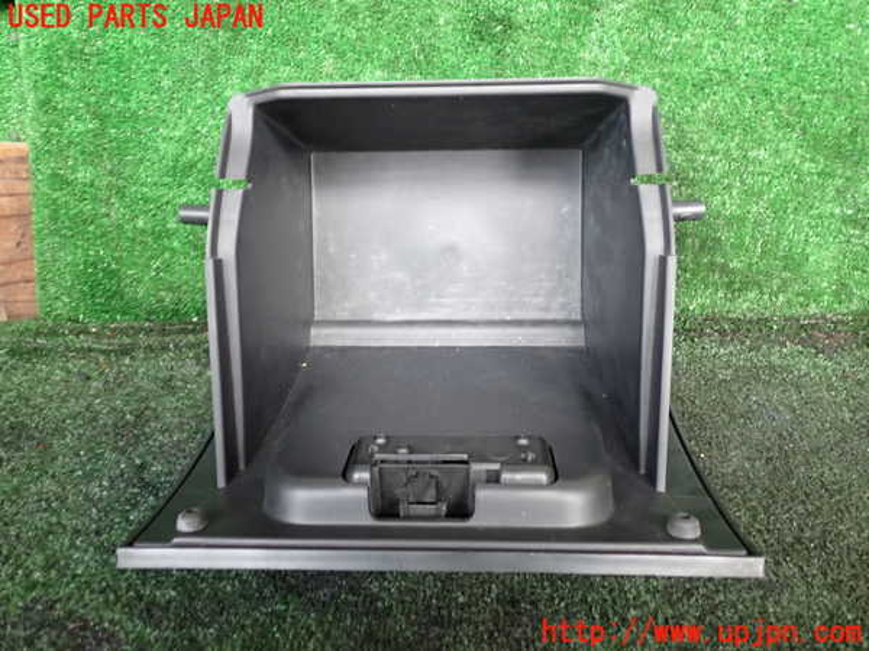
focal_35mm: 30
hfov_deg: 60.0
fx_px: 753
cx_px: 434
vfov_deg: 46.8
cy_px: 326
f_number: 2.3
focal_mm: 5.4
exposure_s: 1/30
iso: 200
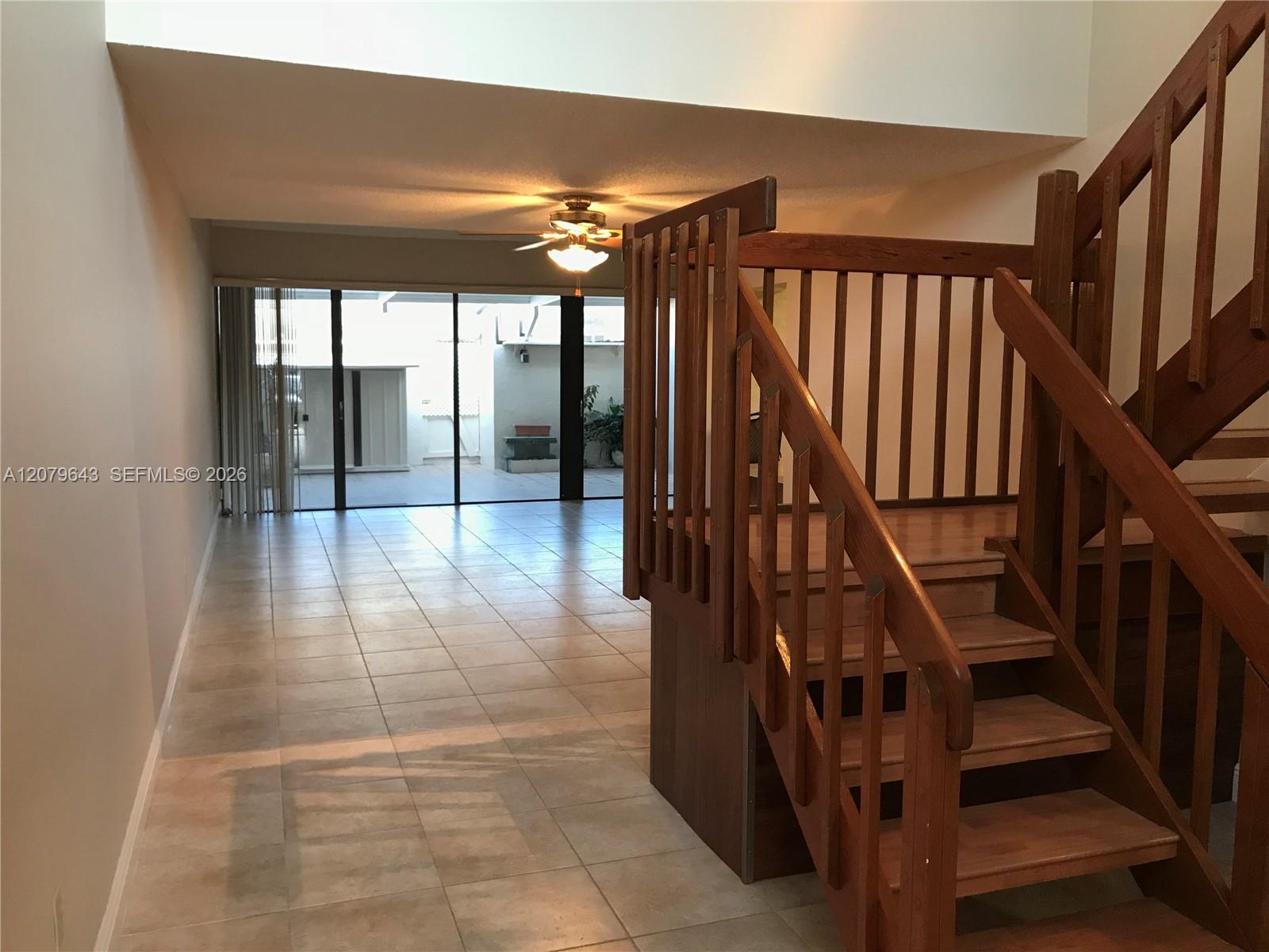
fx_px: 1026
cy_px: 476
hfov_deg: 63.4
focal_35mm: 28
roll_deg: +0.0
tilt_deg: -6.8
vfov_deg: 49.7
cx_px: 634
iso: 40
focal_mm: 3.99
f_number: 1.8
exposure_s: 1/30
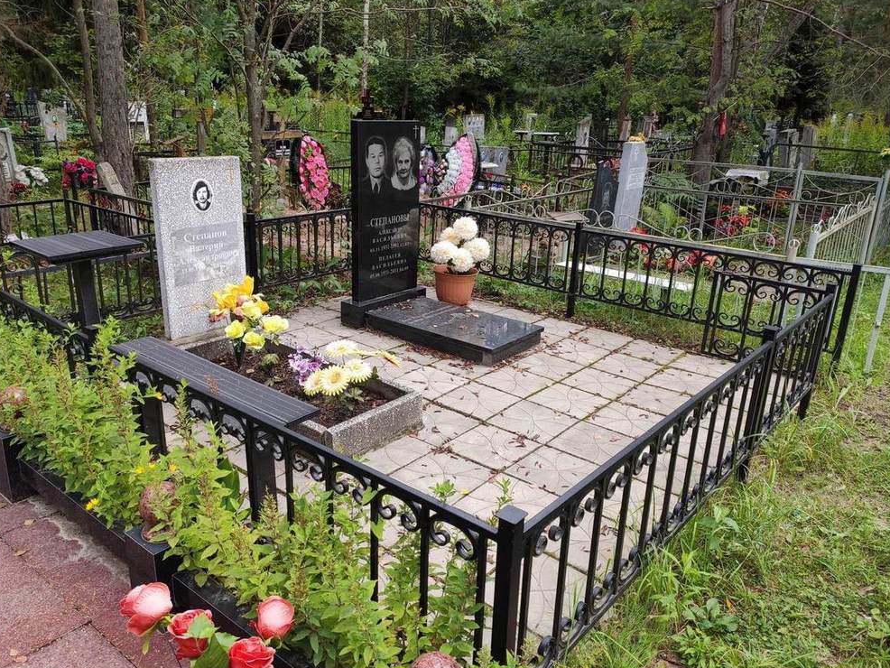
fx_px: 694
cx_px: 450
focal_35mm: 27
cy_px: 329
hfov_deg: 65.3
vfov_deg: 51.4
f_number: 1.75
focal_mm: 4.77
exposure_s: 1/313
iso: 112
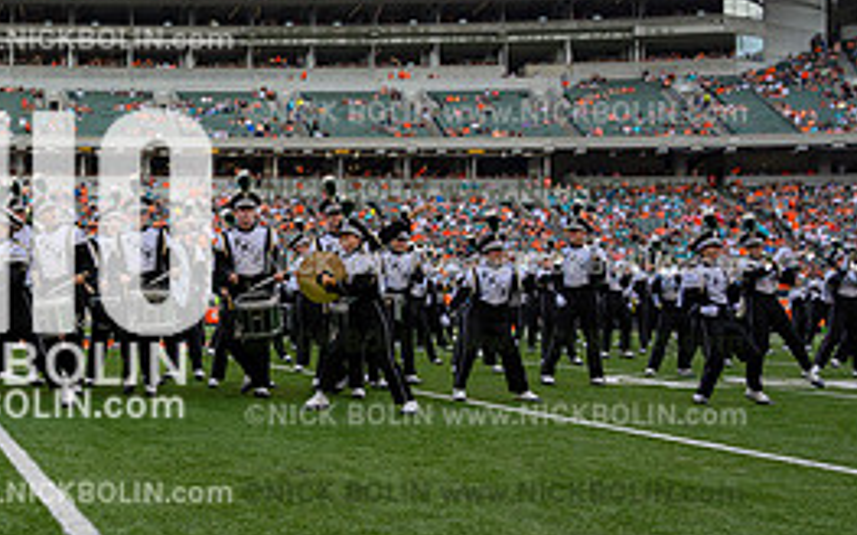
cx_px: -20
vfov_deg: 23.9
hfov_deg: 33.9
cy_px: 266
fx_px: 1260
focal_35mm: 54
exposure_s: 1/100
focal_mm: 24
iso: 80
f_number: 7.1
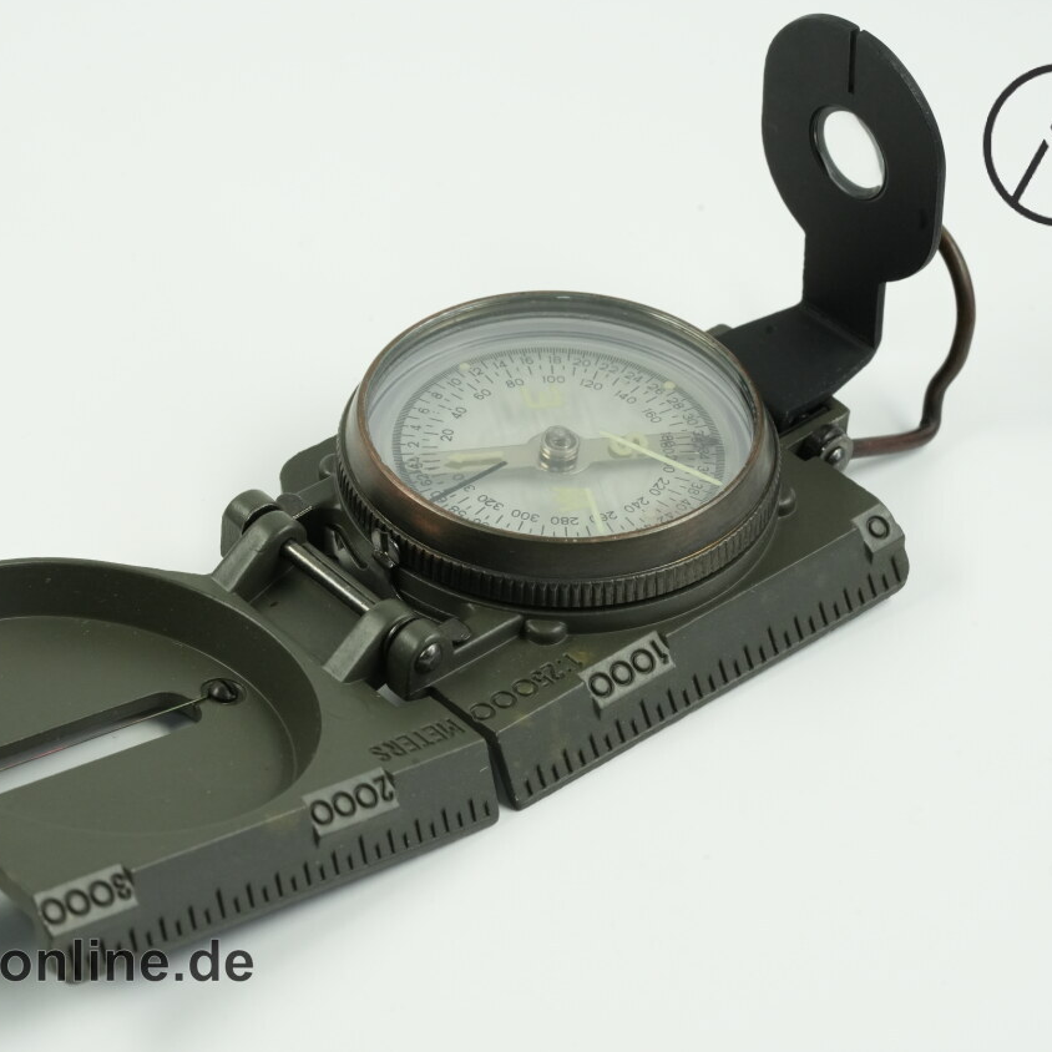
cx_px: 420
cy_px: 524
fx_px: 3988
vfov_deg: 15.0
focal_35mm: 116
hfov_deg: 15.0
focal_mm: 90
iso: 2500
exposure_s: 1/50
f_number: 16
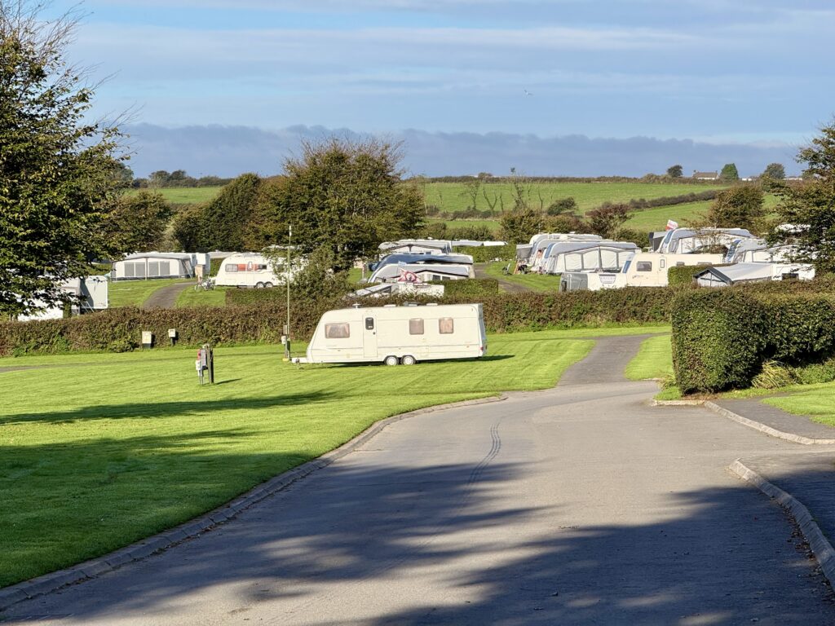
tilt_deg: -1.4
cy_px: 313
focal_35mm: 120
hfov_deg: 16.4
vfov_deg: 12.3
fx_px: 2895
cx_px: 418
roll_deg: -0.7
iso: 50
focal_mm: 15.66
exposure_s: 1/1513
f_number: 2.8
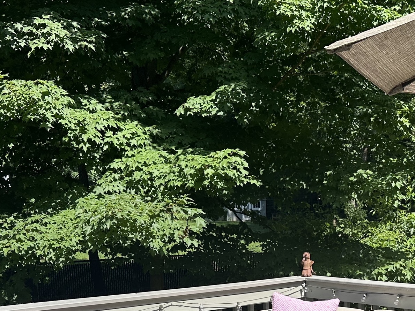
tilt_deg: -7.0
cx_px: 346
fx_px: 743
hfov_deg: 30.3
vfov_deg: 23.0
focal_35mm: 62
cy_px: 290
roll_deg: +0.2
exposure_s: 1/2110
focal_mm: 6.86
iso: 80
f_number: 1.78
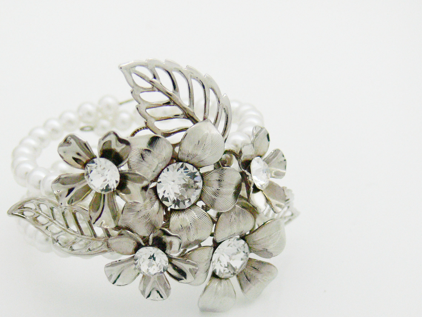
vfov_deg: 27.9
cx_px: 172
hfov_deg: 36.7
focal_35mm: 52
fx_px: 634
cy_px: 208
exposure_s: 1/20
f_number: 2.8
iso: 200
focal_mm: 7.4
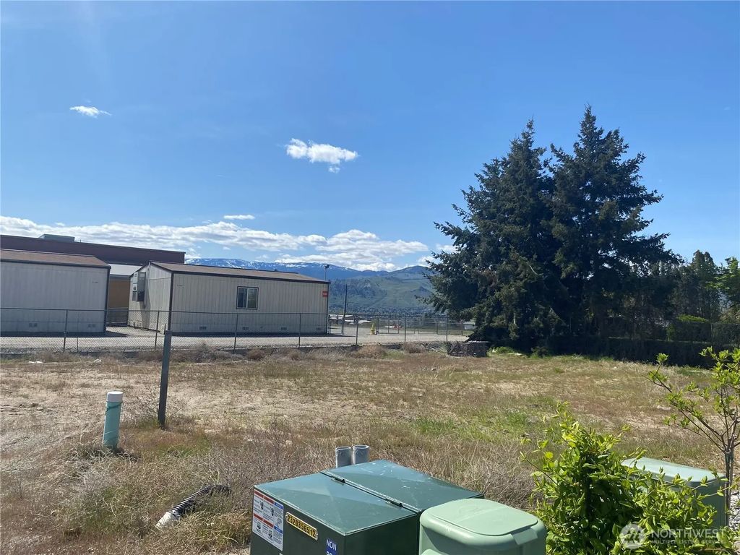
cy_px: 278
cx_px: 370
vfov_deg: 53.1
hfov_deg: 67.3
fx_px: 556
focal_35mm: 26
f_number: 1.8
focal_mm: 4.25
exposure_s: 1/4444
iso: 32
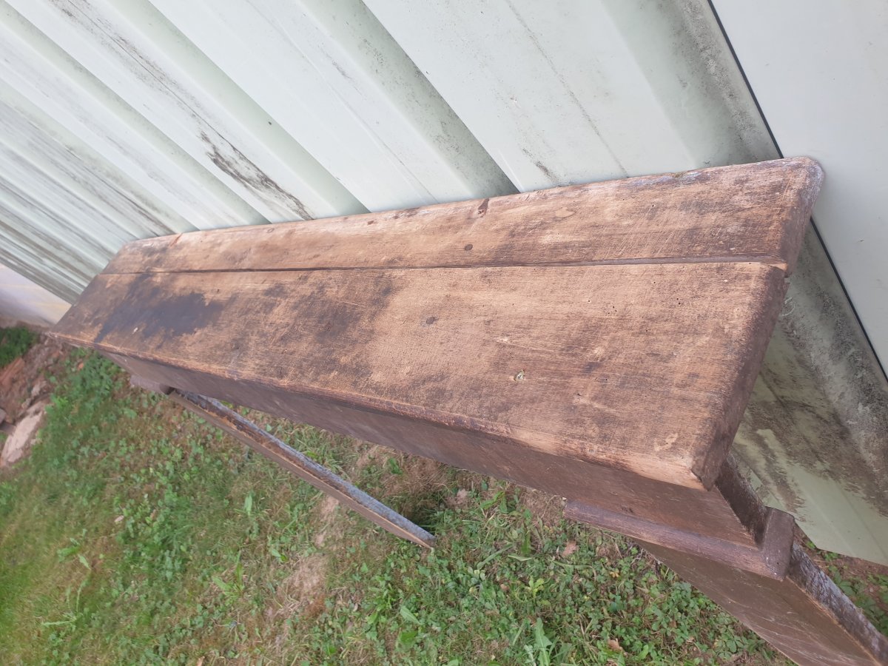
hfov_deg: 67.3
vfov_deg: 53.1
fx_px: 667
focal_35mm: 26
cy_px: 333
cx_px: 444
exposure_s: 1/100
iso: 50
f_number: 2.4
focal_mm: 4.3
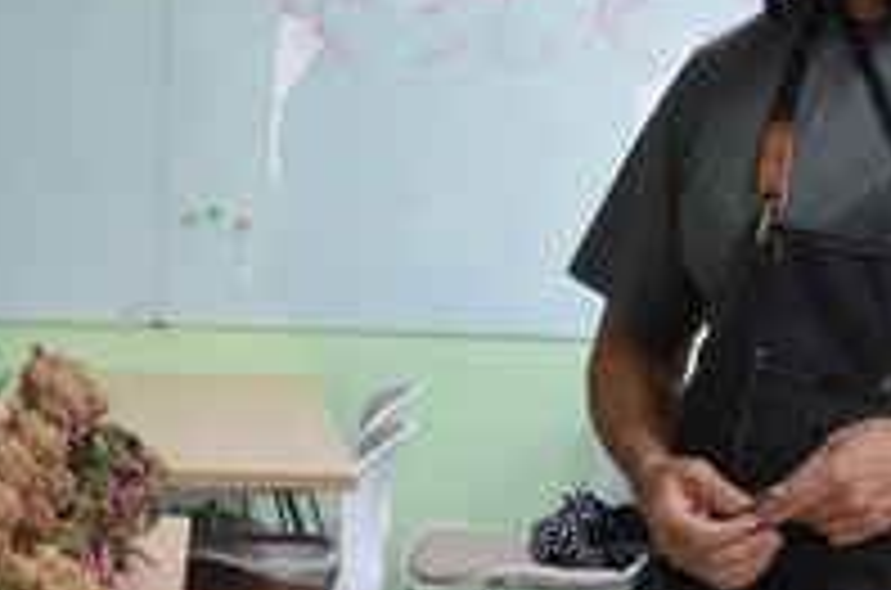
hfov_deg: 19.0
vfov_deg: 12.8
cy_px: 482
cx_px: 99
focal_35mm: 106
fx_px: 2617
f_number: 3.8
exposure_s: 1/125
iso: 900
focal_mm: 20
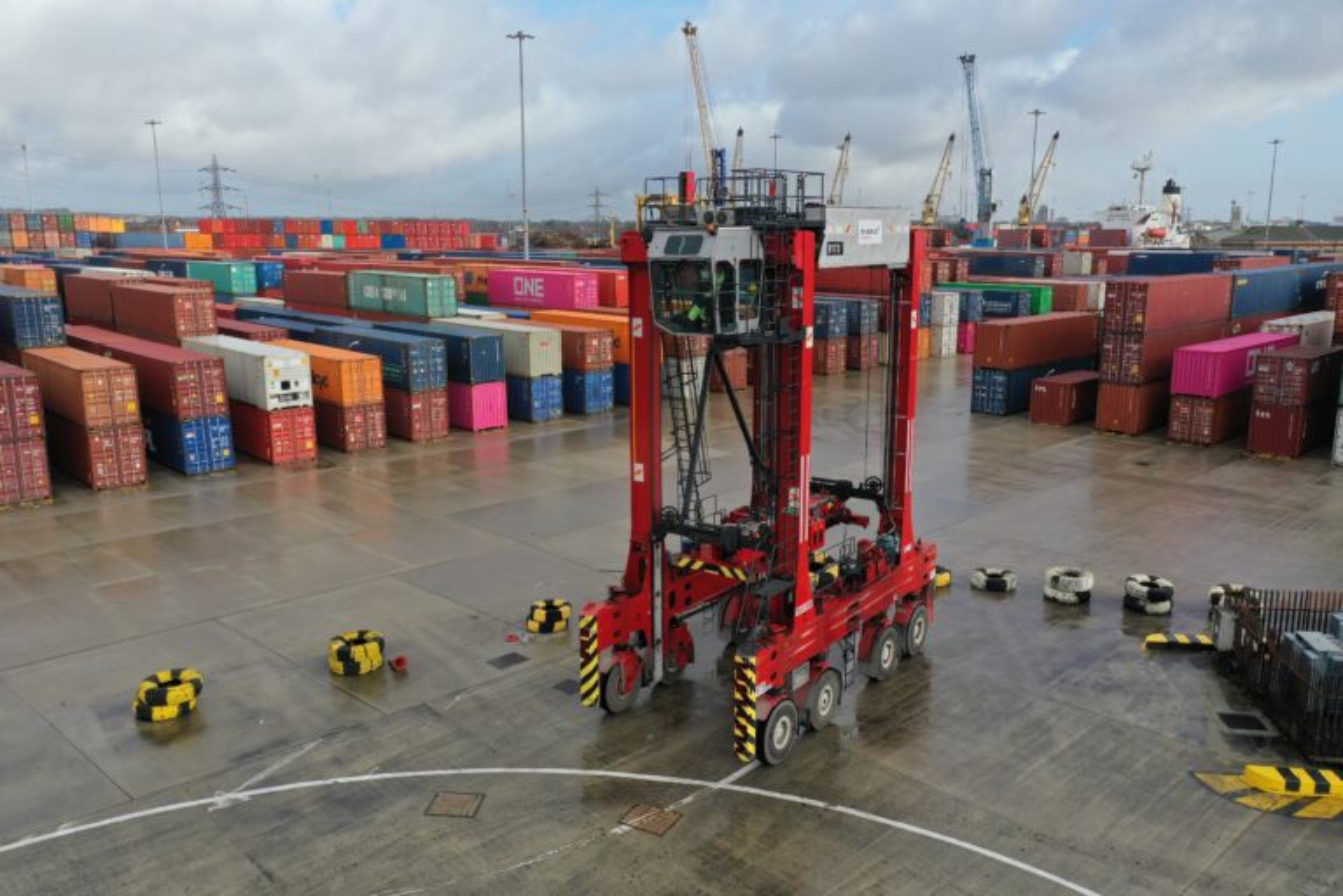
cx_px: 672
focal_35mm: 28
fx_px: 1044
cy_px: 448
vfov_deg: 46.4
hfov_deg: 65.5
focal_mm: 10.26
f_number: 4.5
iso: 100
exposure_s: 1/60
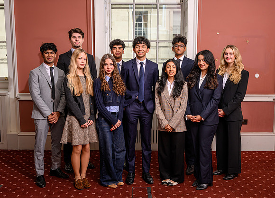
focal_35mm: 42
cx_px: 137
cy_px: 99
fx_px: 327
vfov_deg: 33.8
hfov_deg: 45.7
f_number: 6.3
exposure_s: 1/200
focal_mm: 39
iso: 125
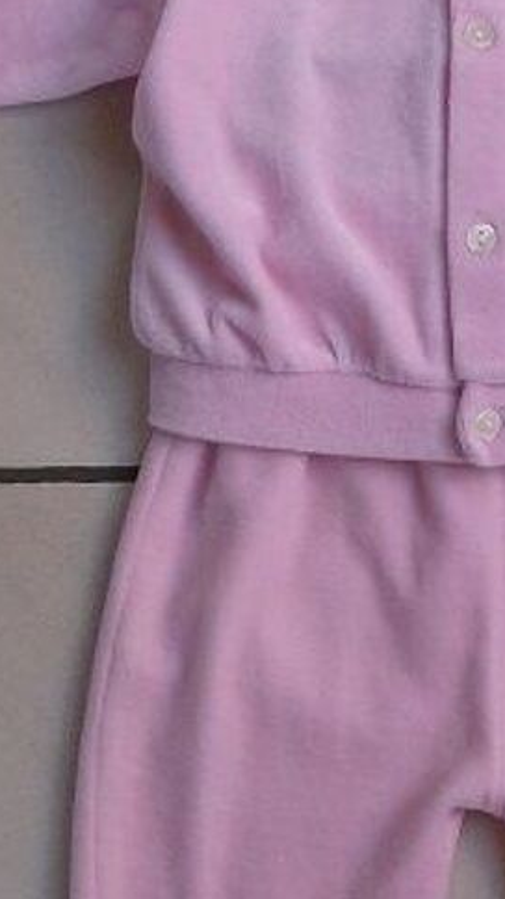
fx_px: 2001
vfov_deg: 25.1
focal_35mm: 84
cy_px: 242
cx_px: 442
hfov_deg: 14.3
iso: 100
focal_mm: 4.7
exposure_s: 1/30
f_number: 3.3
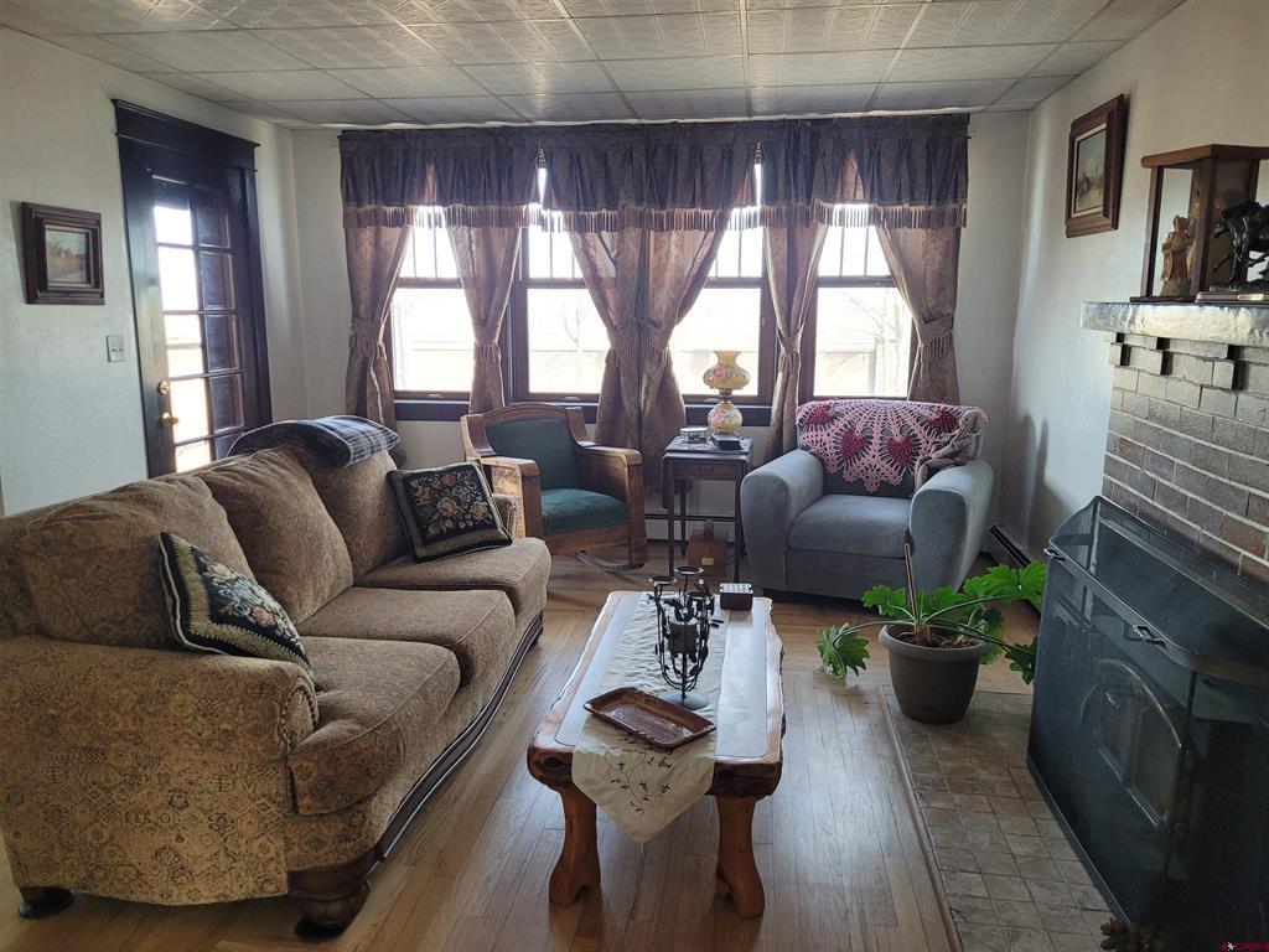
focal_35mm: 26
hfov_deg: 67.3
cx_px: 634
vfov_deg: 53.1
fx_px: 953
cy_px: 476
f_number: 1.8
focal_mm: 5.4
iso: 250
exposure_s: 1/120
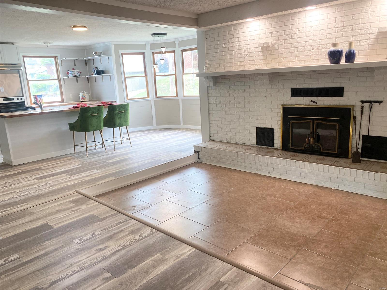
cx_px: 194
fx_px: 291
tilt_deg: -12.7
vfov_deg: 53.1
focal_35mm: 26
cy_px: 145
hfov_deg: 67.3
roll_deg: +2.4
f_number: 1.8
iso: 100
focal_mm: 4.25
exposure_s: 1/120
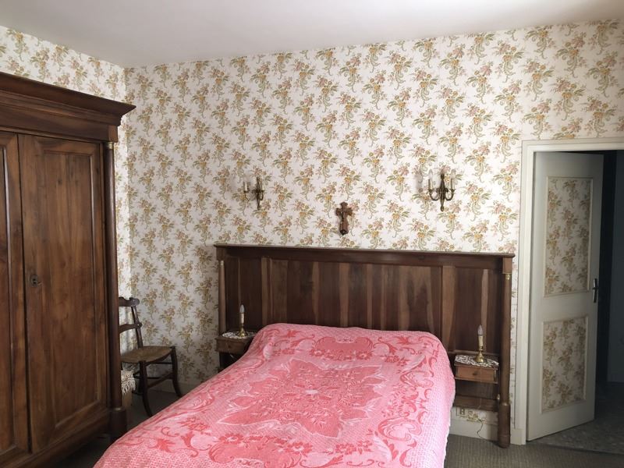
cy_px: 234
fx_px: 505
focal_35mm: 28
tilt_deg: -4.8
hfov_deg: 63.4
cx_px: 312
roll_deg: -0.3
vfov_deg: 49.7
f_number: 1.8
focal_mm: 4
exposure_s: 1/20
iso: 40
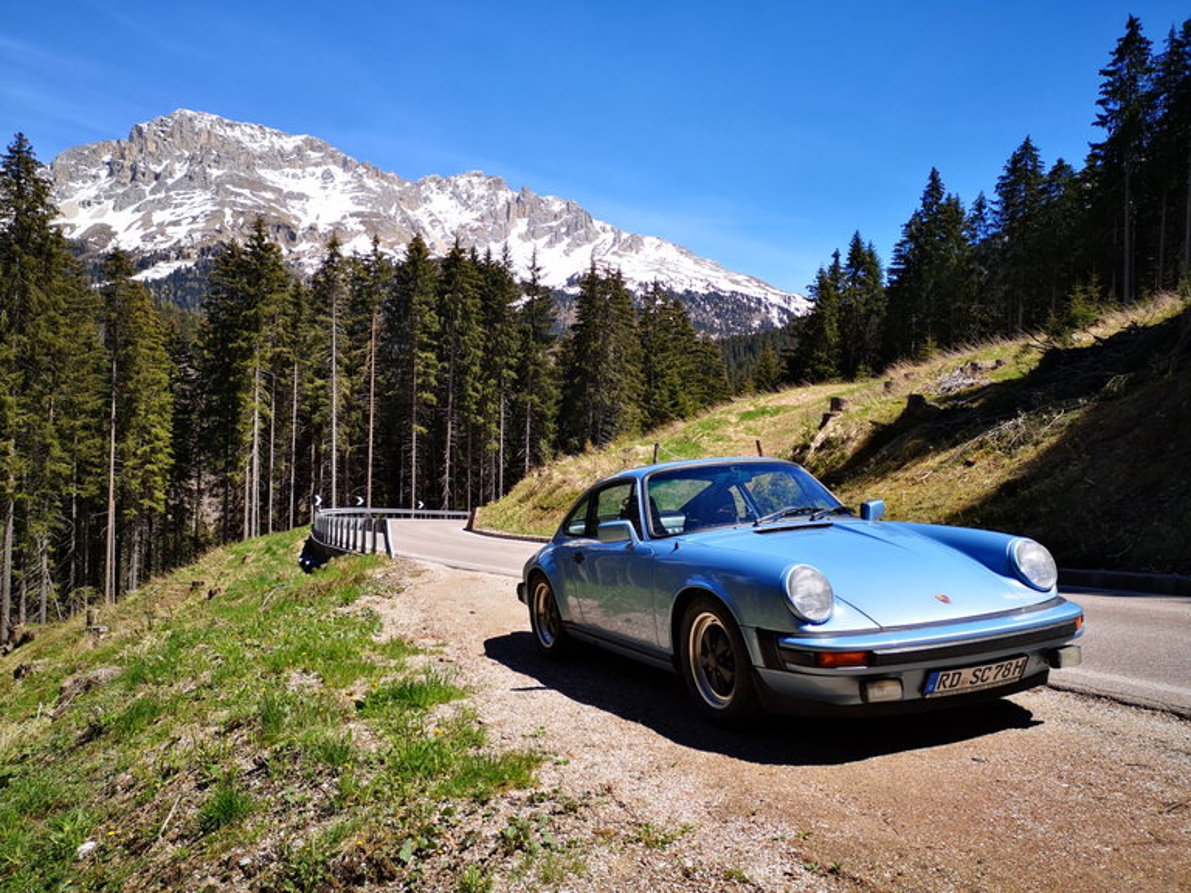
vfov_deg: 51.4
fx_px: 929
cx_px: 596
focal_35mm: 27
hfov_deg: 65.3
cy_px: 446
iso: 50
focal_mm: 3.95
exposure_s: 1/2597
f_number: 1.8
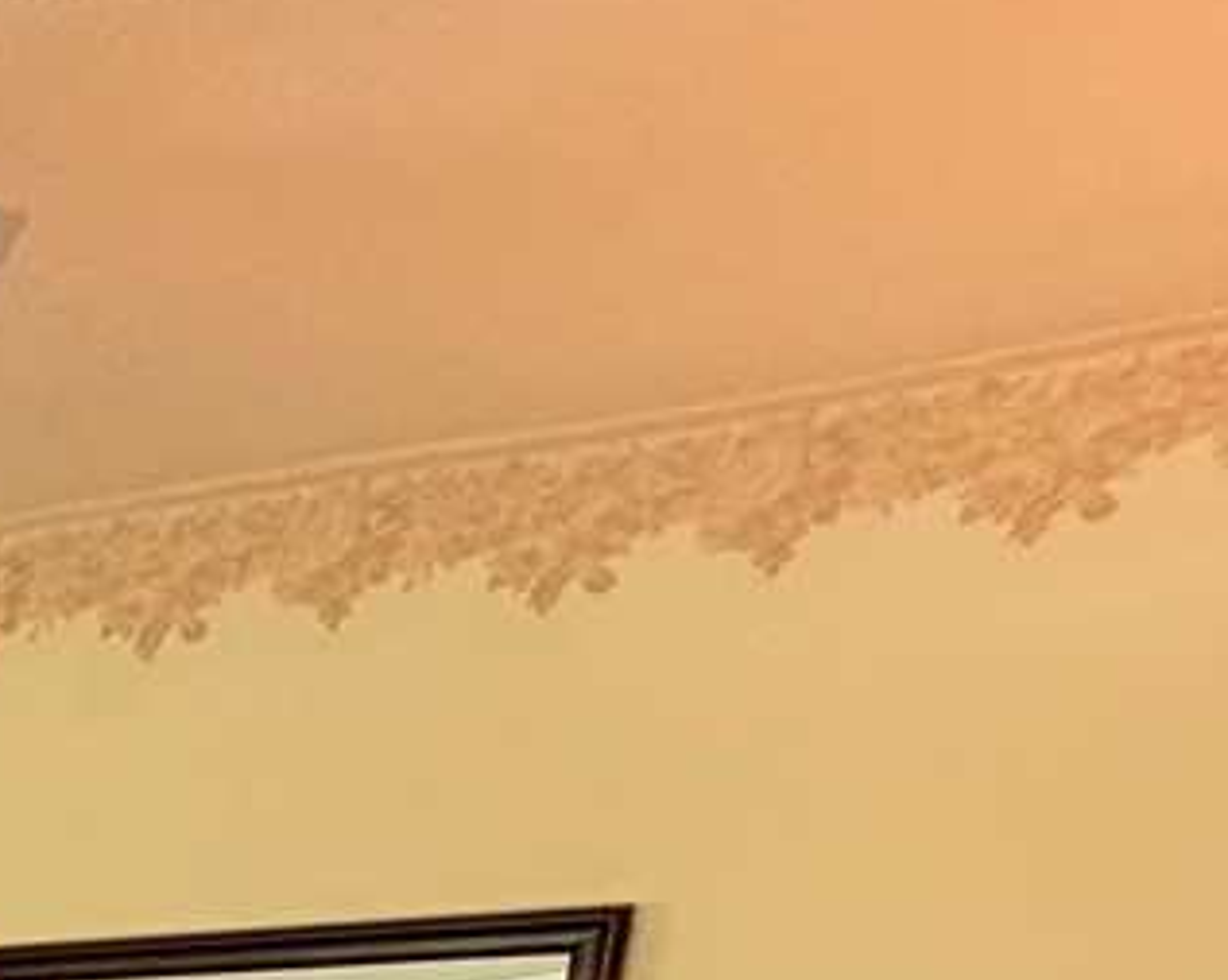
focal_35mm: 69
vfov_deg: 17.2
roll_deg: +0.5
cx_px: -1298
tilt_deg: -16.3
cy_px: 1863
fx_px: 2505
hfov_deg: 17.8
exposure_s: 1/60
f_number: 2.2
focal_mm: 2.22
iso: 200
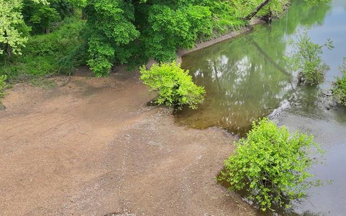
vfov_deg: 29.5
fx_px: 405
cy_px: 63
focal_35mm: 43
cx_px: 263
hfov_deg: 44.6
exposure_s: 1/1600
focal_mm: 12.29
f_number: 2.8
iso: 240
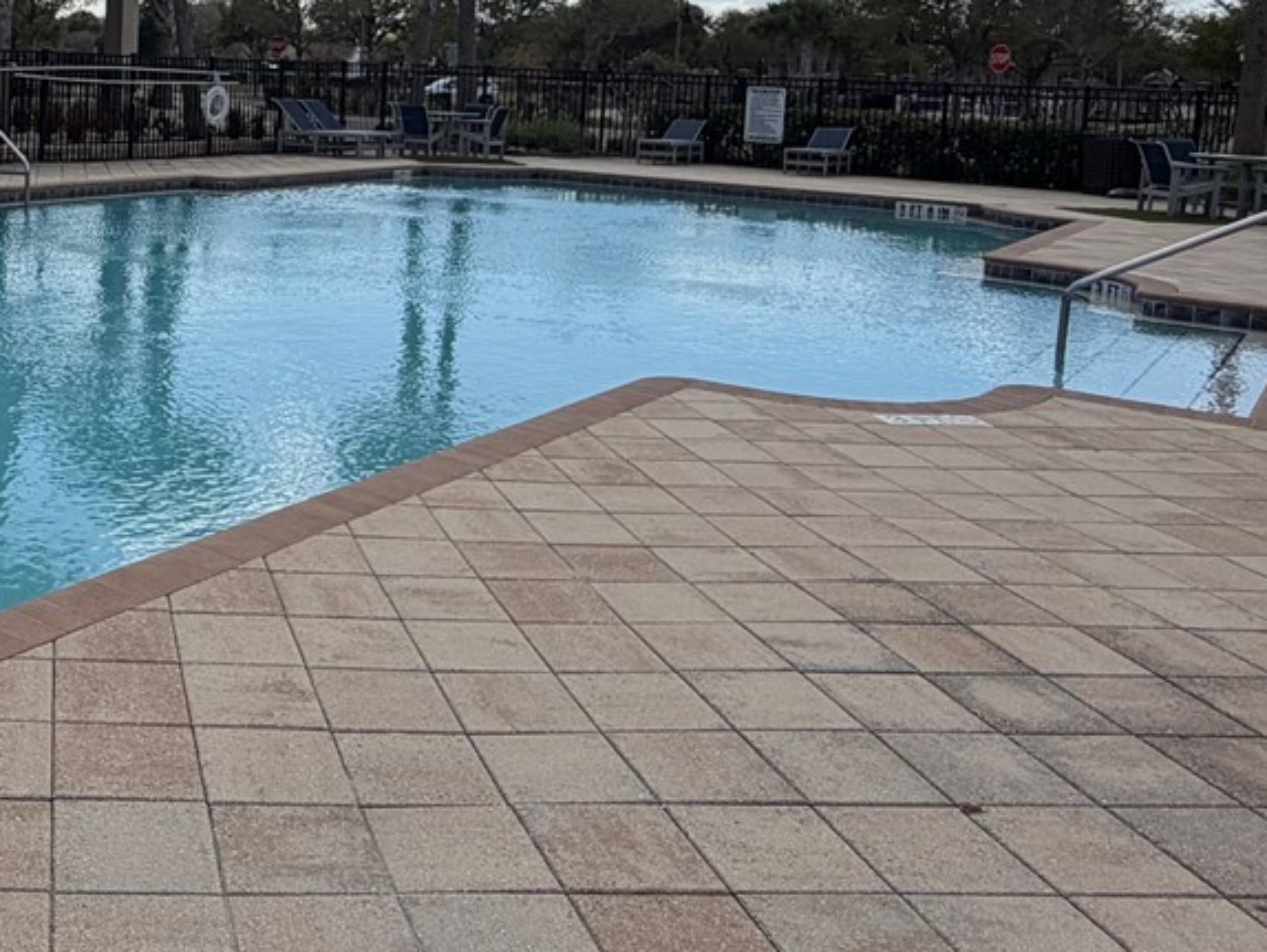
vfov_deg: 35.5
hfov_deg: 43.7
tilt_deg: -5.0
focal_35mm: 39
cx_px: 128
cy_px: 179
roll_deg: -1.9
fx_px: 1428
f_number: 2.2
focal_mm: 2.22
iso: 25
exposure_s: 1/1259
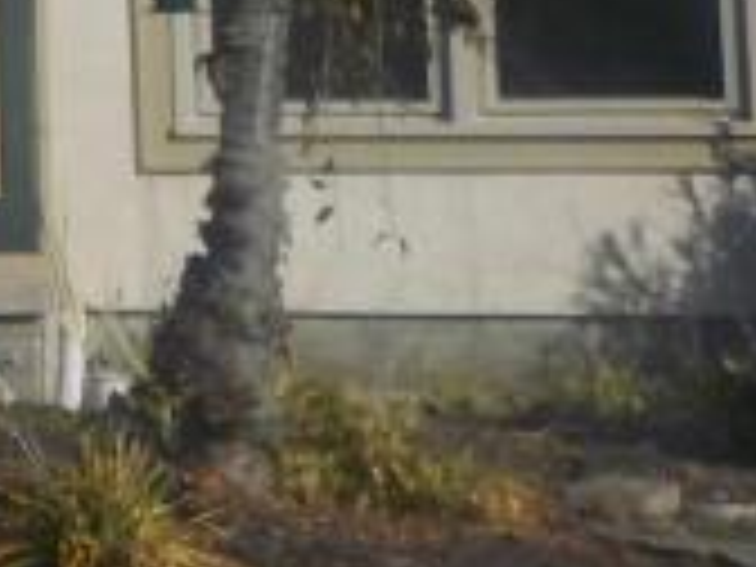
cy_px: -324
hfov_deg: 9.2
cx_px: -1287
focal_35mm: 183
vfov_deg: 7.9
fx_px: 3997
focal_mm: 4.1
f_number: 6.6
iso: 125
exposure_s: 1/640
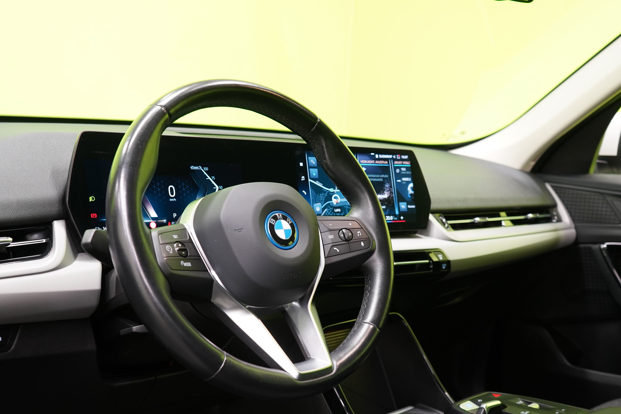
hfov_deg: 50.7
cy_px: 232
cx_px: 308
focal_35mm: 38
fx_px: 655
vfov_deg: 35.0
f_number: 5
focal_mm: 29
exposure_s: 1/20
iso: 1250
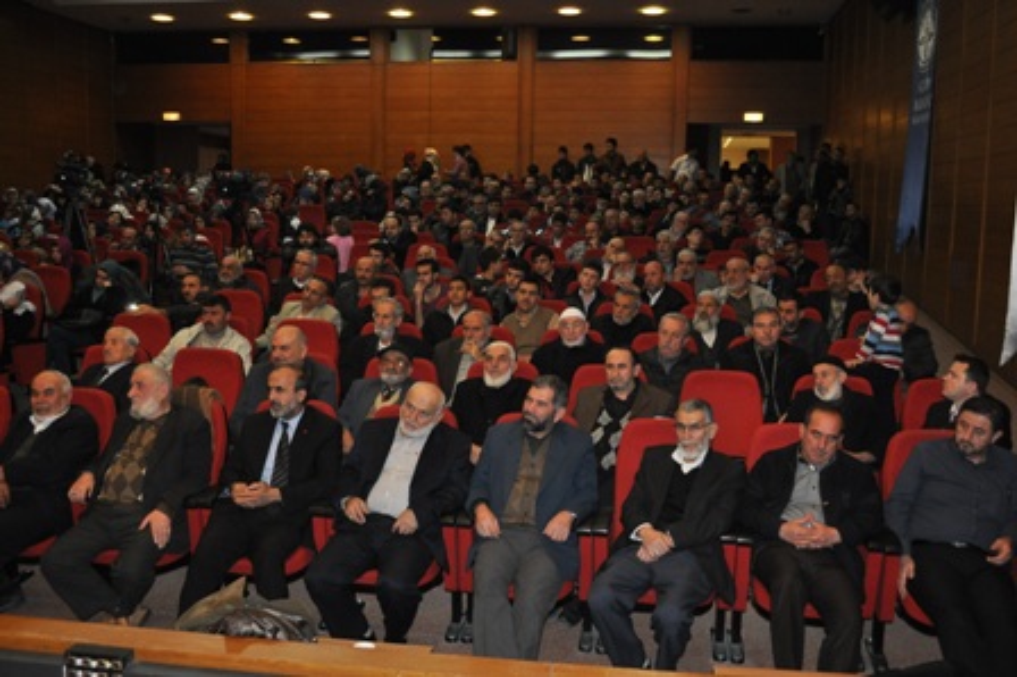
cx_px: 508
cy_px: 338
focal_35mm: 36
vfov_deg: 36.8
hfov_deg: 53.2
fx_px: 1016
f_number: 4
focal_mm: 24
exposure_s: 1/60
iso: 800
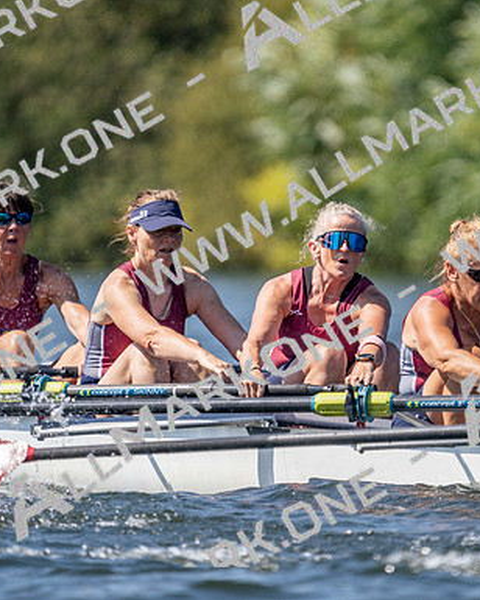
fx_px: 15076
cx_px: 327
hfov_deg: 1.8
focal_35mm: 849
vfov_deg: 2.3
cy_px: 300
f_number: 6.3
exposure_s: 1/2000
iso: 320
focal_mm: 600
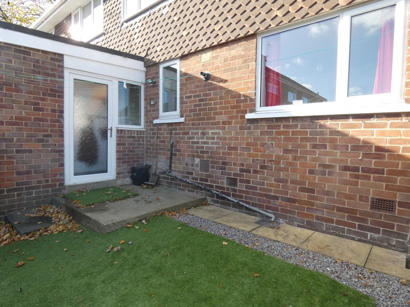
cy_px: 154
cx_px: 205
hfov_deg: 81.7
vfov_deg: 66.0
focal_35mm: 20
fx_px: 237
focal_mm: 3.6
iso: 80
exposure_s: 1/200
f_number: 2.8
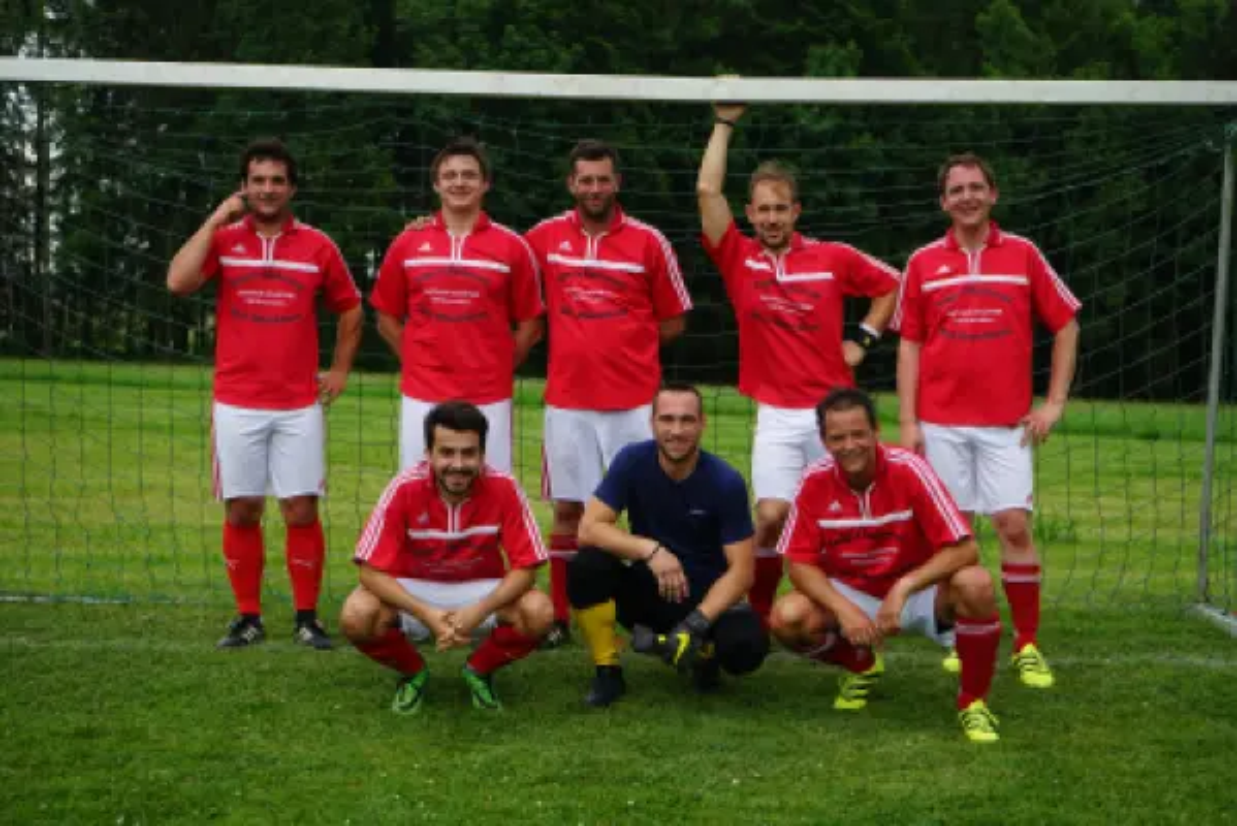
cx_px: 618
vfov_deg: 21.6
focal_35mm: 63
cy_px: 413
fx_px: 2166
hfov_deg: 31.9
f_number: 6.3
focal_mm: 63
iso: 100
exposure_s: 1/100
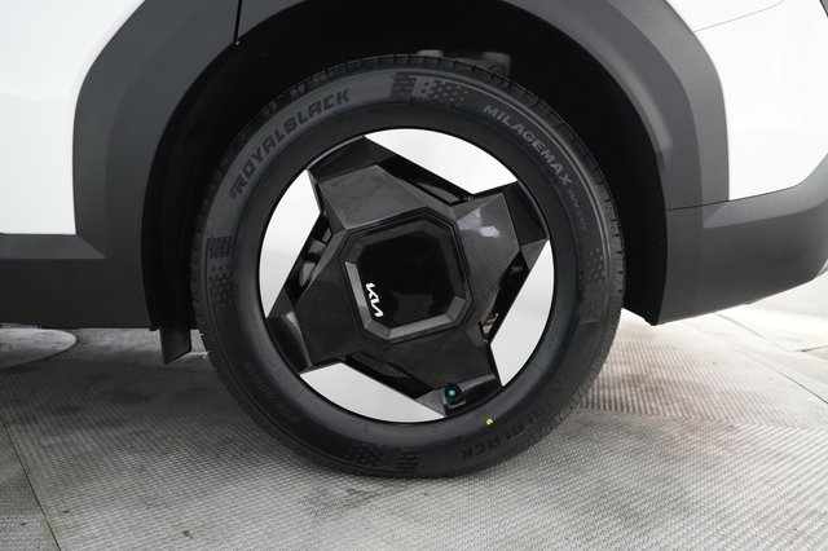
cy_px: 276
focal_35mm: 27
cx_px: 414
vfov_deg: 47.9
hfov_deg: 67.4
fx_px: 621
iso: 4000
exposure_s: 1/160
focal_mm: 27
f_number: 2.8
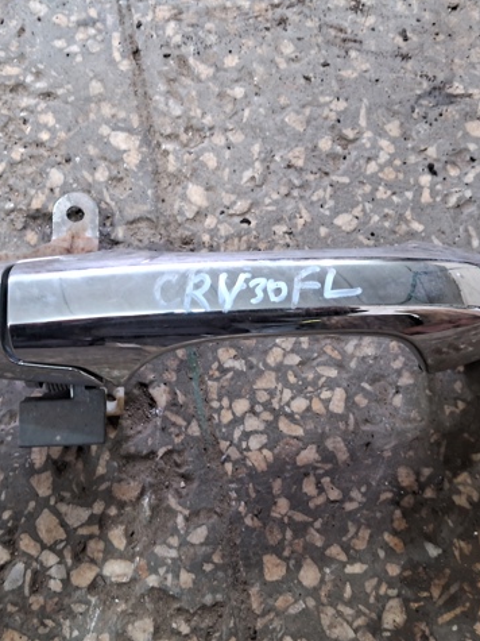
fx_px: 647
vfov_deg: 52.6
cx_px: 213
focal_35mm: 35
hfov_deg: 40.6
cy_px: 322
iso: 500
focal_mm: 3.98
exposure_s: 1/25
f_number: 1.8
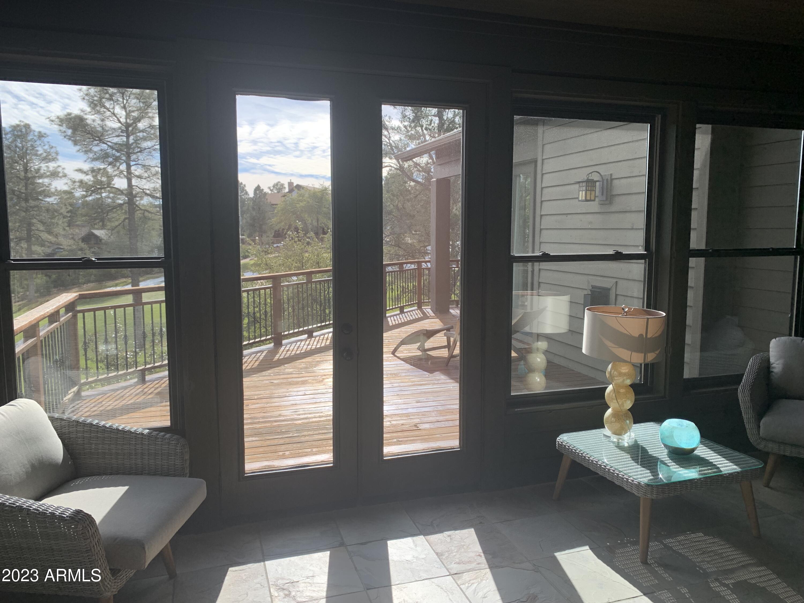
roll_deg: +0.4
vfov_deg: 53.1
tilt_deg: -5.0
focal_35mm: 26
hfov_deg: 67.3
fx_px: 604
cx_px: 402
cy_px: 302
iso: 25
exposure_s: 1/754
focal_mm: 4.25
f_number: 1.8
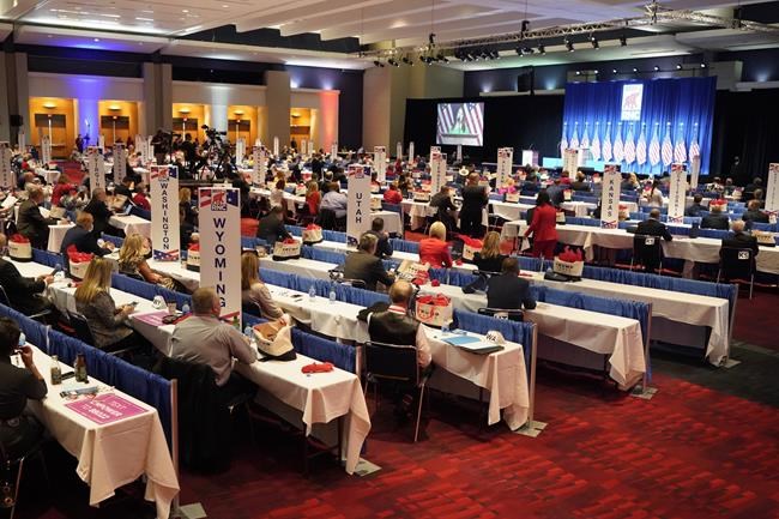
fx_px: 757
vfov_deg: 37.8
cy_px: 260
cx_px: 390
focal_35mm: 35
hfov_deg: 54.4
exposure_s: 1/500
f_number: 2.8
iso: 12800
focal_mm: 35
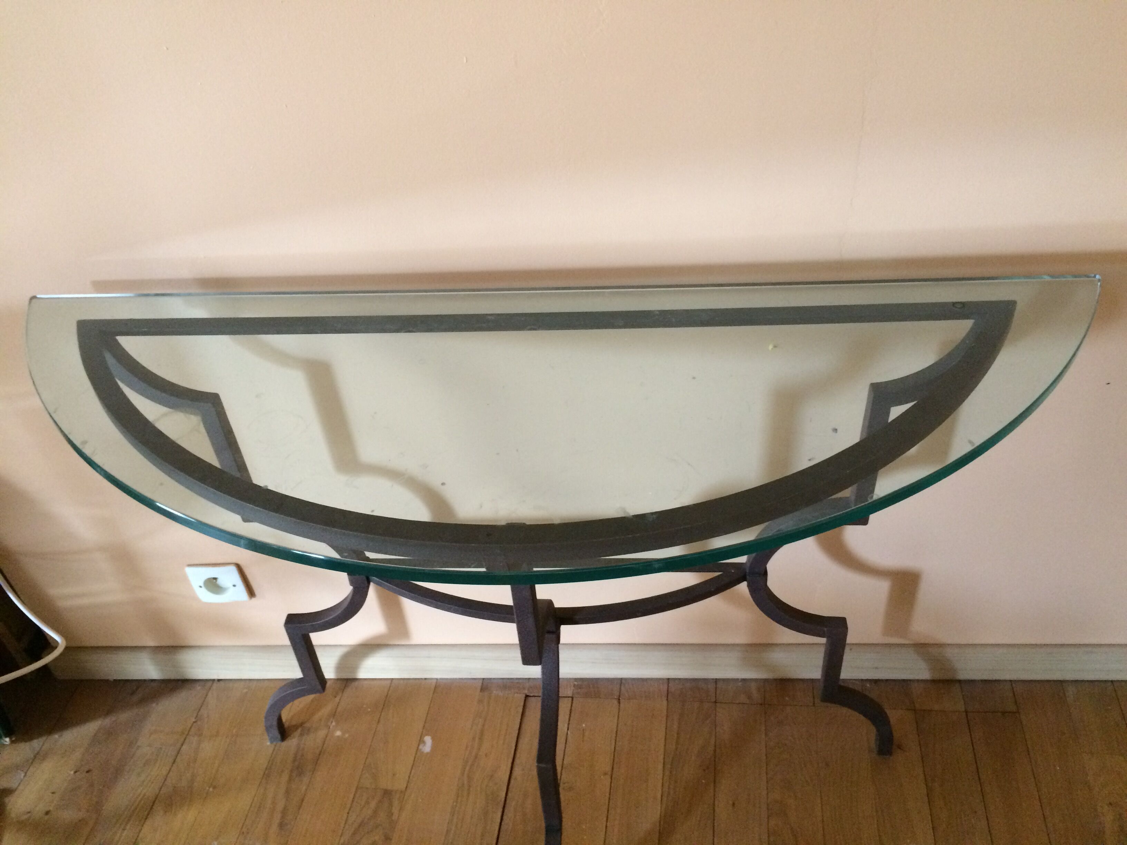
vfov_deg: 48.2
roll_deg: +4.8
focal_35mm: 29
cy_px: 422
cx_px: 564
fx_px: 944
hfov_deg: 61.7
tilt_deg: -41.9
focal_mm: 4.15
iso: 320
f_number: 2.2
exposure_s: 1/17
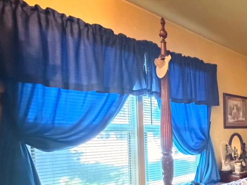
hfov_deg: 44.4
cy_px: 148
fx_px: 235
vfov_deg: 41.1
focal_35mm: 33
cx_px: 262
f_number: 2.2
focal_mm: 2.22
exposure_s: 1/24
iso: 3200
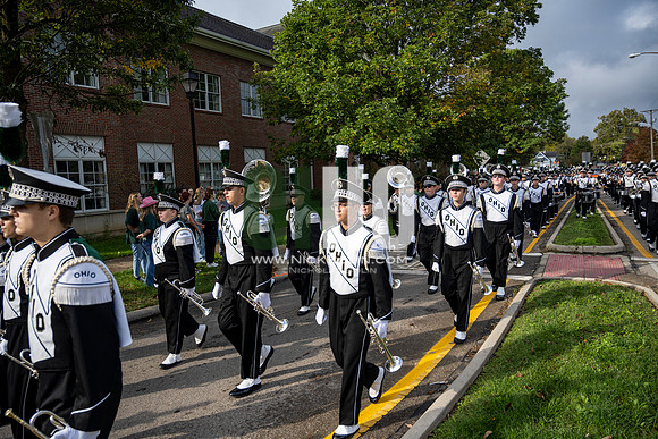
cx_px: 329
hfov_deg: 70.4
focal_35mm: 26
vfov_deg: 50.4
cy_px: 220
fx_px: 466
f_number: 4
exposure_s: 1/1600
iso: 125
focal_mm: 25.5
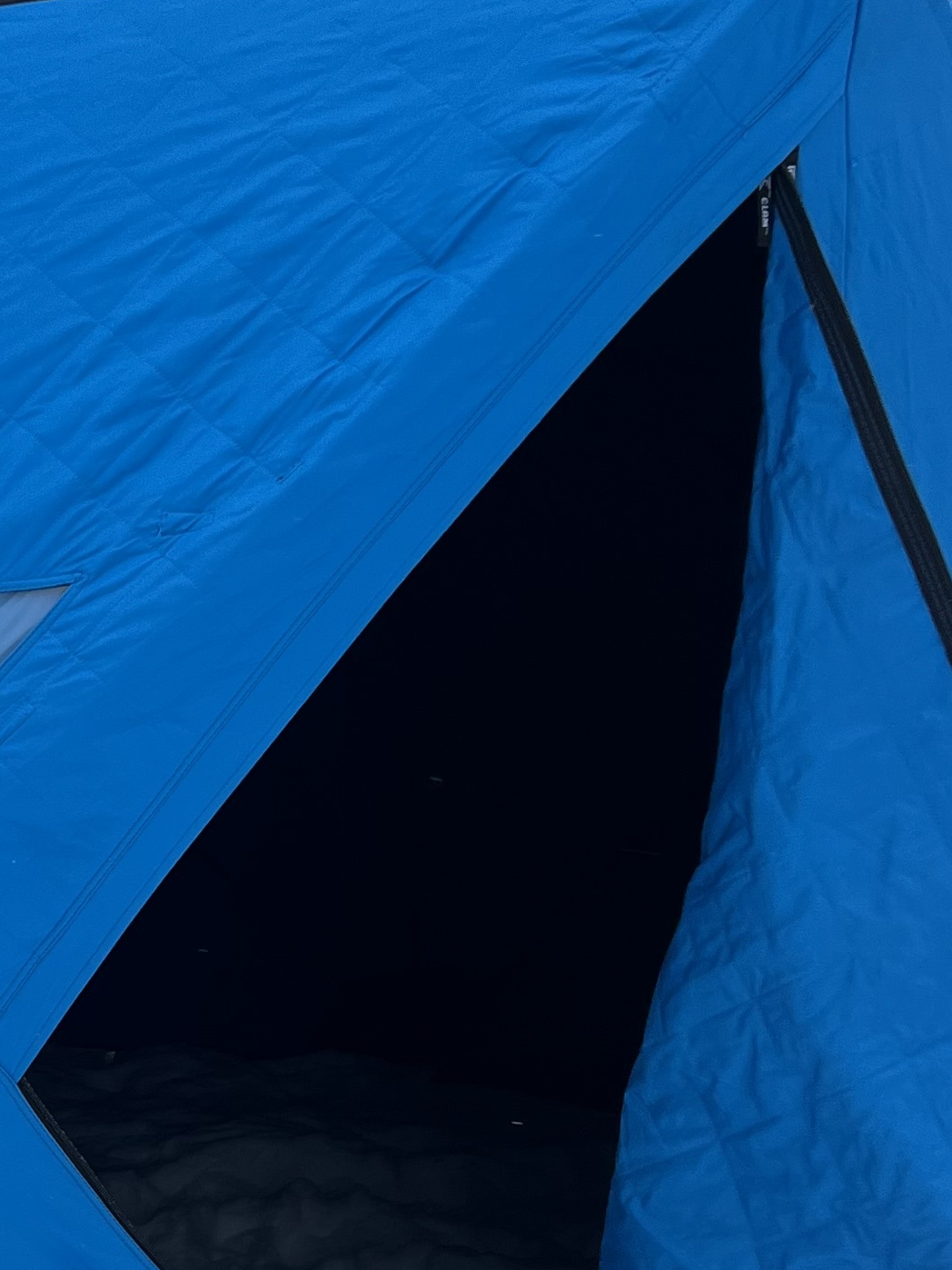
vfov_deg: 25.6
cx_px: -97
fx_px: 2751
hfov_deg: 18.9
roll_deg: +1.8
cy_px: 996
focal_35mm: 75
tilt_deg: -13.5
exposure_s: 1/846
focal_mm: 5.7
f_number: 1.5
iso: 50
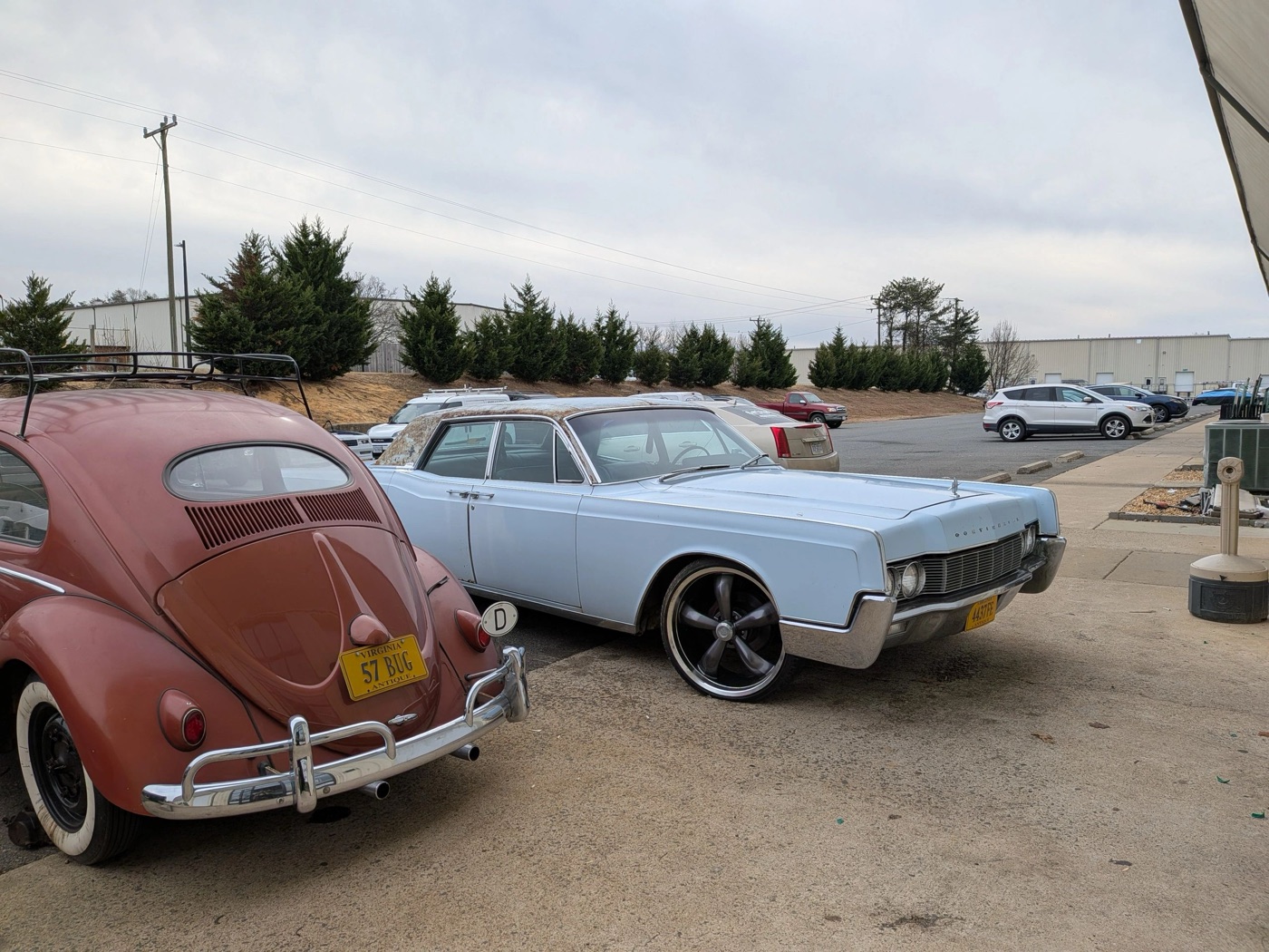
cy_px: 476
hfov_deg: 71.6
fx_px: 880
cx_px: 634
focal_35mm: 24
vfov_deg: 56.8
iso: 28
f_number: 1.7
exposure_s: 1/831
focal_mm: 4.53
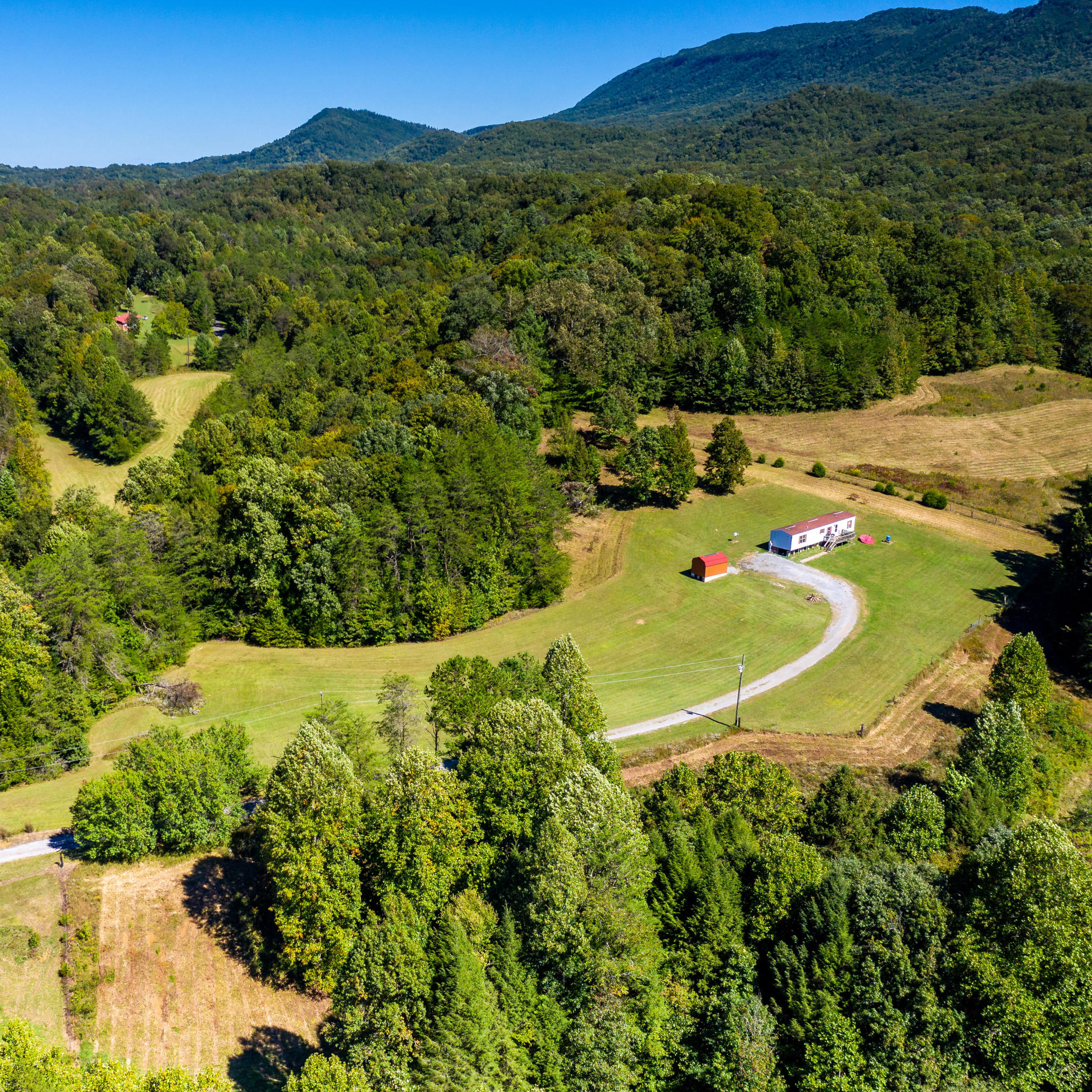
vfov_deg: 46.0
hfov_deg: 45.1
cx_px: 333
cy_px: 545
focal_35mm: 36
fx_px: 1285
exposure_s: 1/500
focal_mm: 10.26
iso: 100
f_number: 3.5
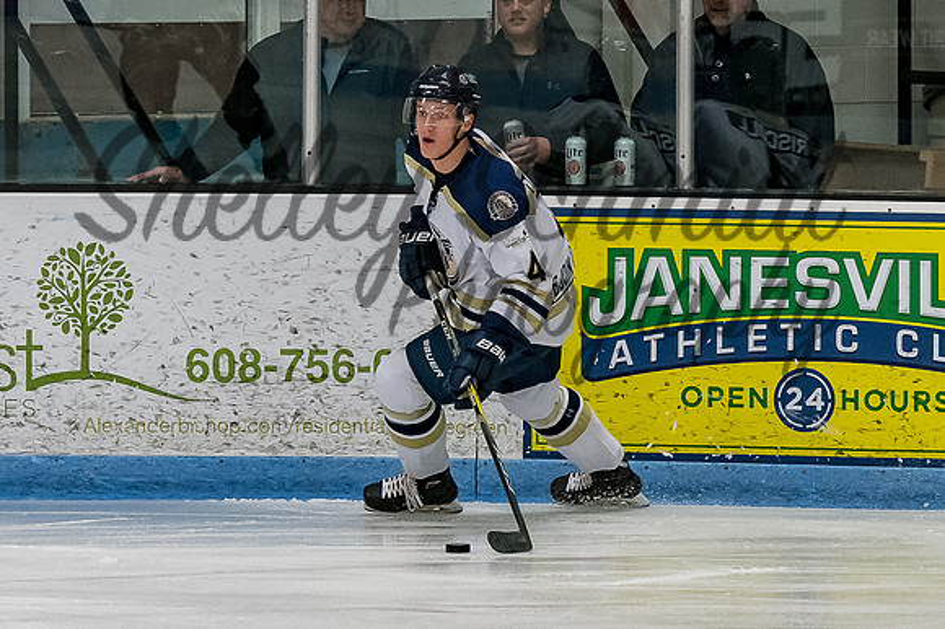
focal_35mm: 559
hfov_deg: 3.7
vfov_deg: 2.5
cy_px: 338
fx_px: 14670
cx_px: 467
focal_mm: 170
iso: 2000
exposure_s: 1/800
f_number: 4
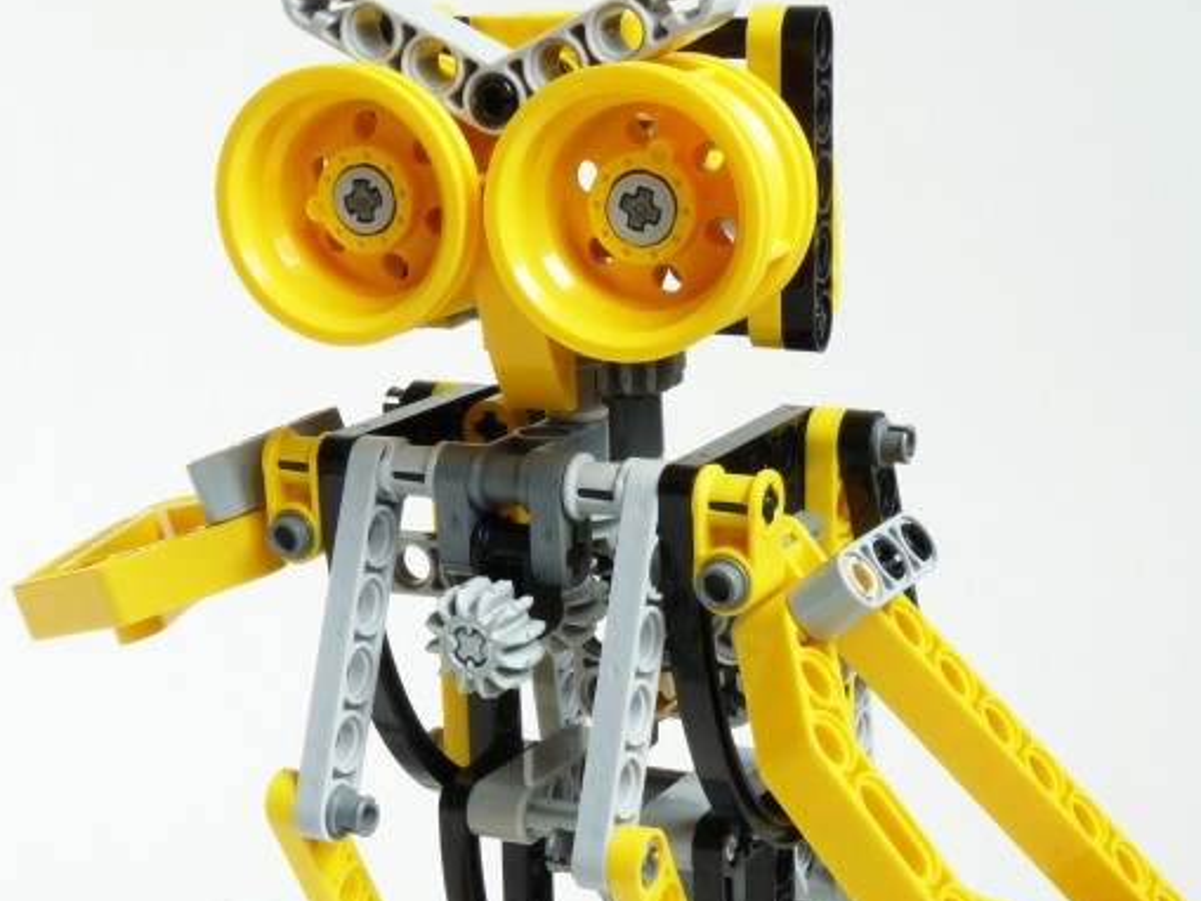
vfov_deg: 22.2
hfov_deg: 29.4
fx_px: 2290
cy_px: 606
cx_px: 621
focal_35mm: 66
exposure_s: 1/8
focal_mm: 7.4
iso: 100
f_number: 8
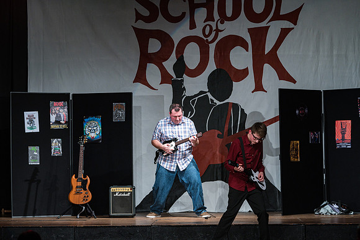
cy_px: 120
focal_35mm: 112
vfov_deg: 12.2
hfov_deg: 18.3
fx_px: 1120
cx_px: 180
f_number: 4
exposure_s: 1/250
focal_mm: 112
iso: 1250
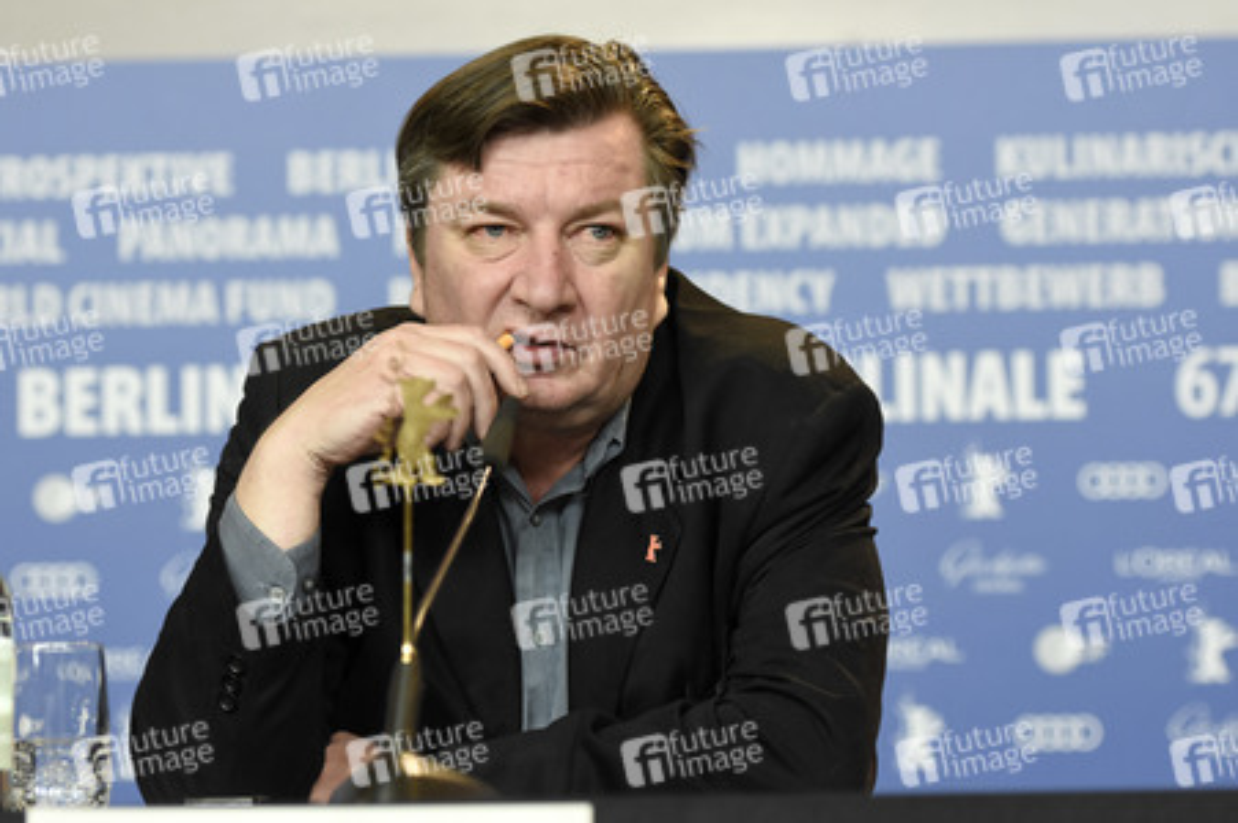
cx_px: 619
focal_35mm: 138
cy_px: 412
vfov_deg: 9.9
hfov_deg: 14.9
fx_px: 4742
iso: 1250
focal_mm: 92
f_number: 3.5
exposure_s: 1/320
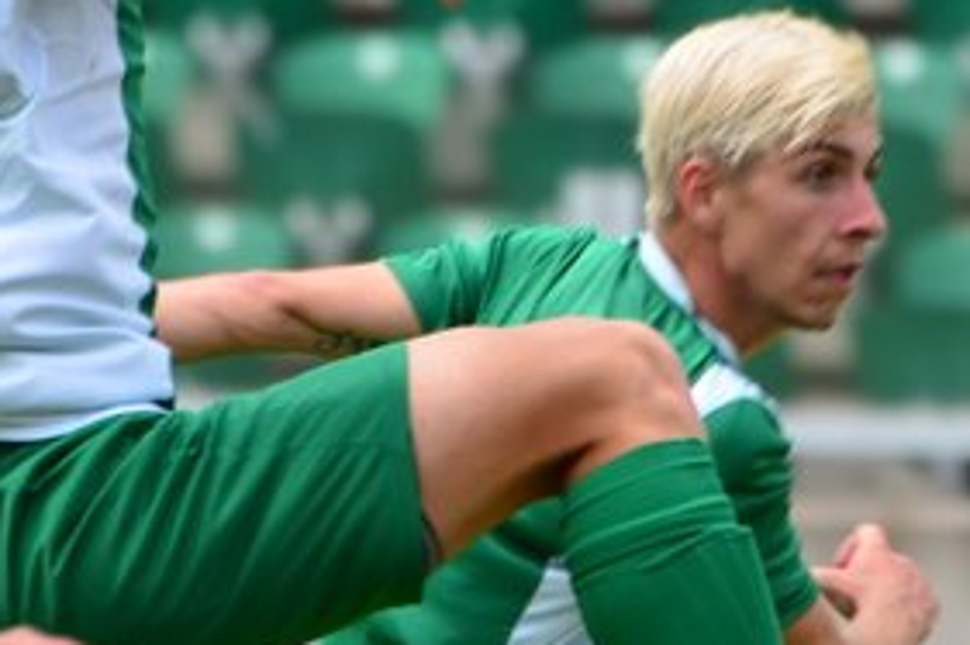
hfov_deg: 1.4
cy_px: 86
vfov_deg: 1.0
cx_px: 815
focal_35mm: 1438
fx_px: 38722
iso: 160
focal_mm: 300
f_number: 5.6
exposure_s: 1/320
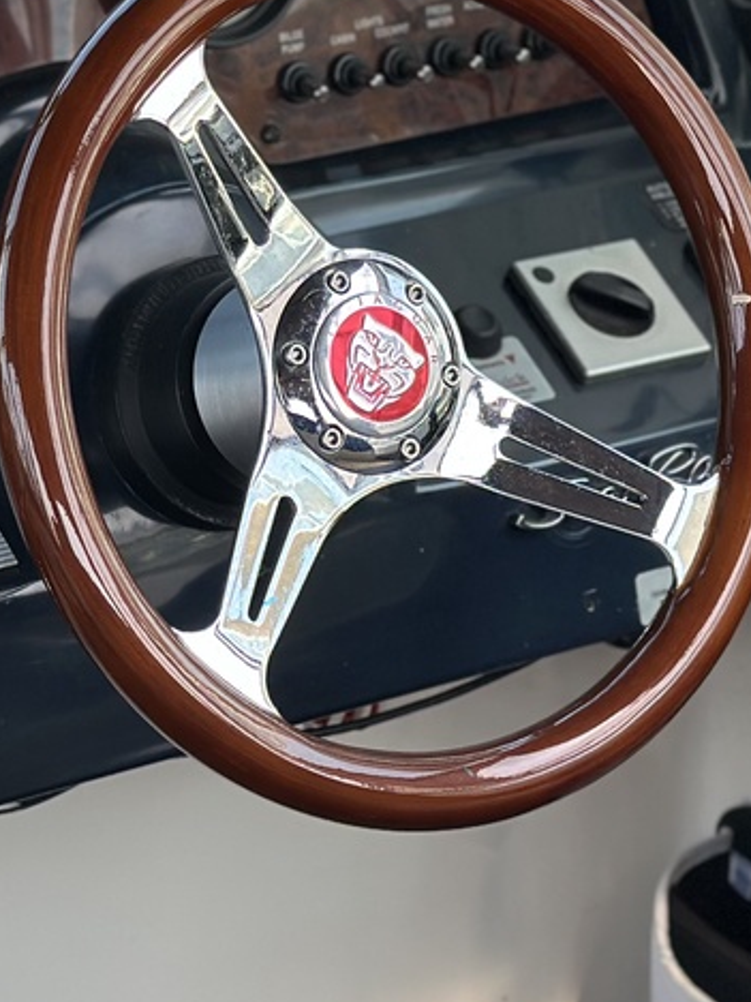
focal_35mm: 123
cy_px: 250
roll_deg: +1.5
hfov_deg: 11.9
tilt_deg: -20.2
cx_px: -73
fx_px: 3558
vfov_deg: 15.9
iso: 80
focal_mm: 6.86
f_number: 1.78
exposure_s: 1/368
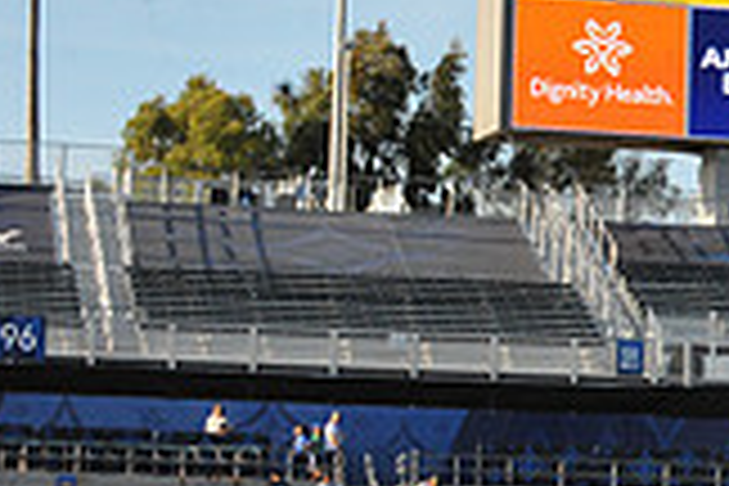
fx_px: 5811
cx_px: 1202
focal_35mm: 287
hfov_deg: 7.0
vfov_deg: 4.8
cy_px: -18
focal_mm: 80
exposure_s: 1/800
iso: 1600
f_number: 14
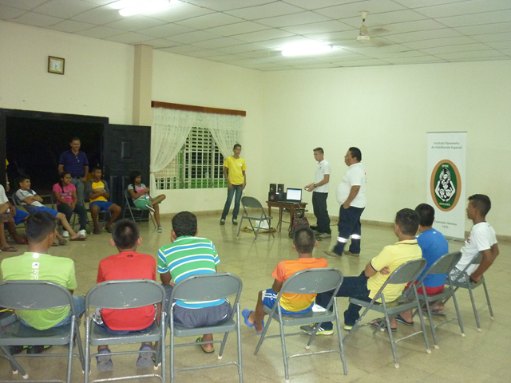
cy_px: 192
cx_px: 256
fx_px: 487
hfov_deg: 55.4
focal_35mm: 33
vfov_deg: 42.9
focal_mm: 5.5
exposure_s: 1/30
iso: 500
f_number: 2.8
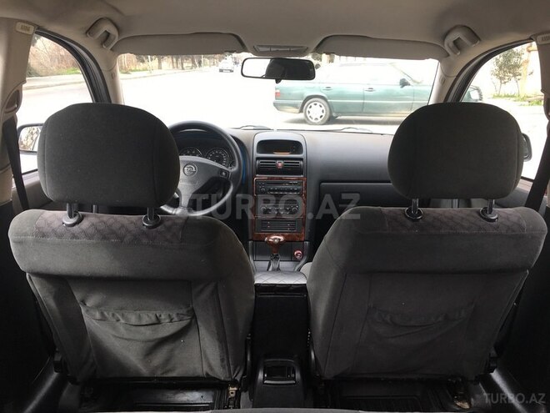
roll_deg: -2.4
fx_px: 461
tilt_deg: -17.4
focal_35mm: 29
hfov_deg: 61.7
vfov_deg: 48.2
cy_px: 206
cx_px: 275
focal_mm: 4.15
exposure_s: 1/100
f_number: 2.2
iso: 25
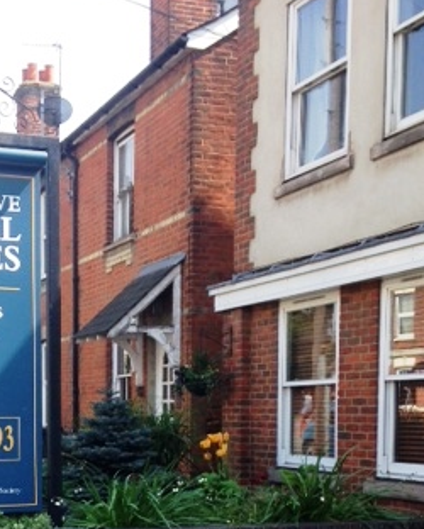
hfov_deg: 22.9
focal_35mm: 66
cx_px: 98
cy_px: 466
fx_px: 1034
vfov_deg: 27.7
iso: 50
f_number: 2.4
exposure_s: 1/516
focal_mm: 4.12
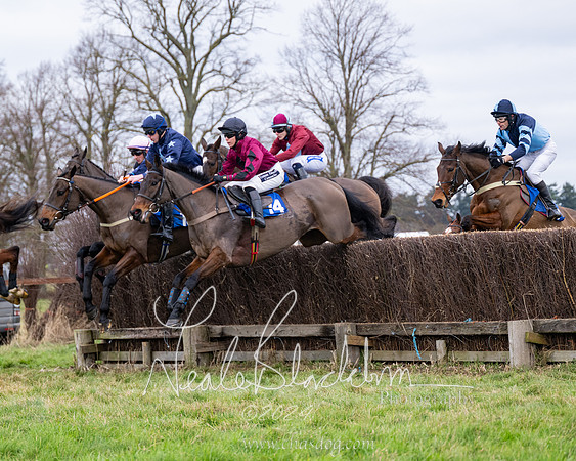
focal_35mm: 135
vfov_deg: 11.4
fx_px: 2300
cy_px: 211
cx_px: 247
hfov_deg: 14.3
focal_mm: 105
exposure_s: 1/1000
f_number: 4
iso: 800
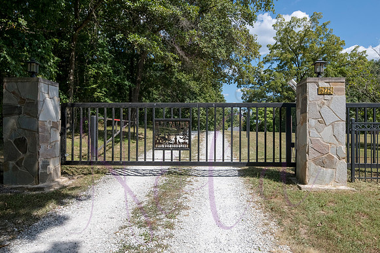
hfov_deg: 69.0
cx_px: 198
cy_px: 126
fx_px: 277
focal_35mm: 26
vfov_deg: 49.3
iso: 320
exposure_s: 1/400
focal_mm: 24
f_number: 11
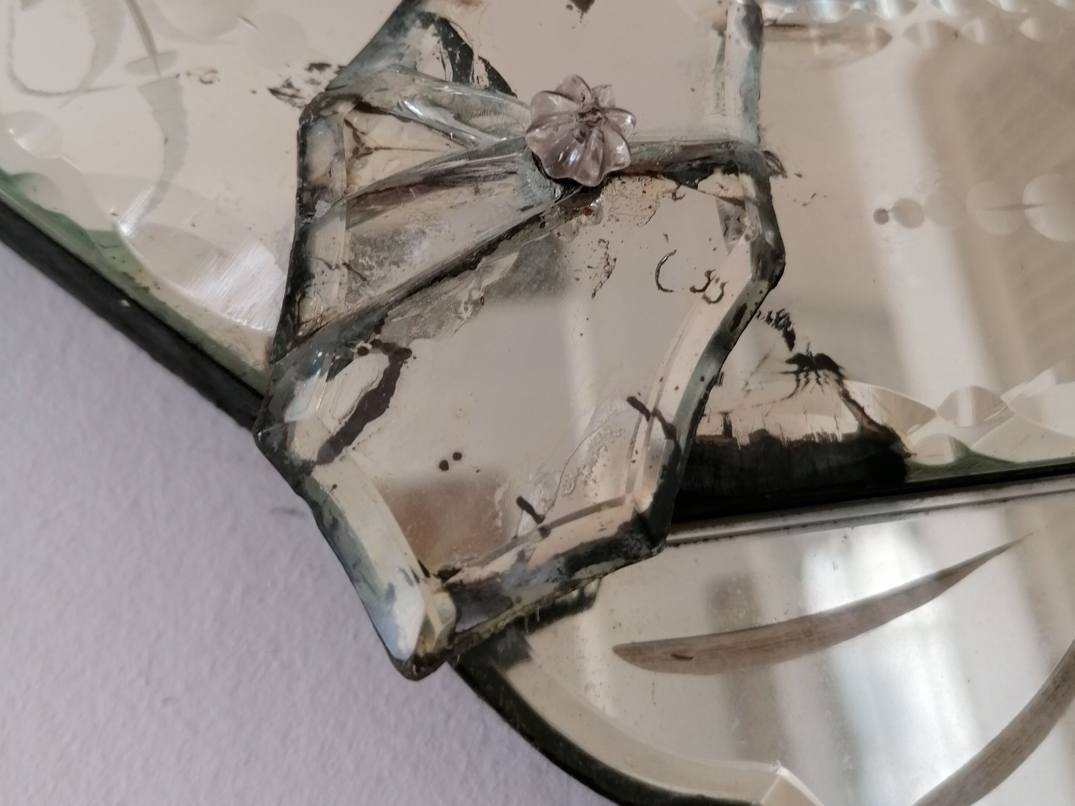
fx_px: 1149
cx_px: 546
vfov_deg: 38.3
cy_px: 280
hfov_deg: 50.1
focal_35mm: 37
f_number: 1.8
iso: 64
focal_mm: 4.75
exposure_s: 1/50
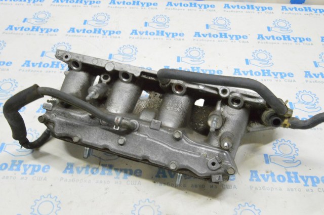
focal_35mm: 36
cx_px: 162
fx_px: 324
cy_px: 108
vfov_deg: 36.8
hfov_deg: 53.2
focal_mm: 24
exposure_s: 1/15
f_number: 20
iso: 6400
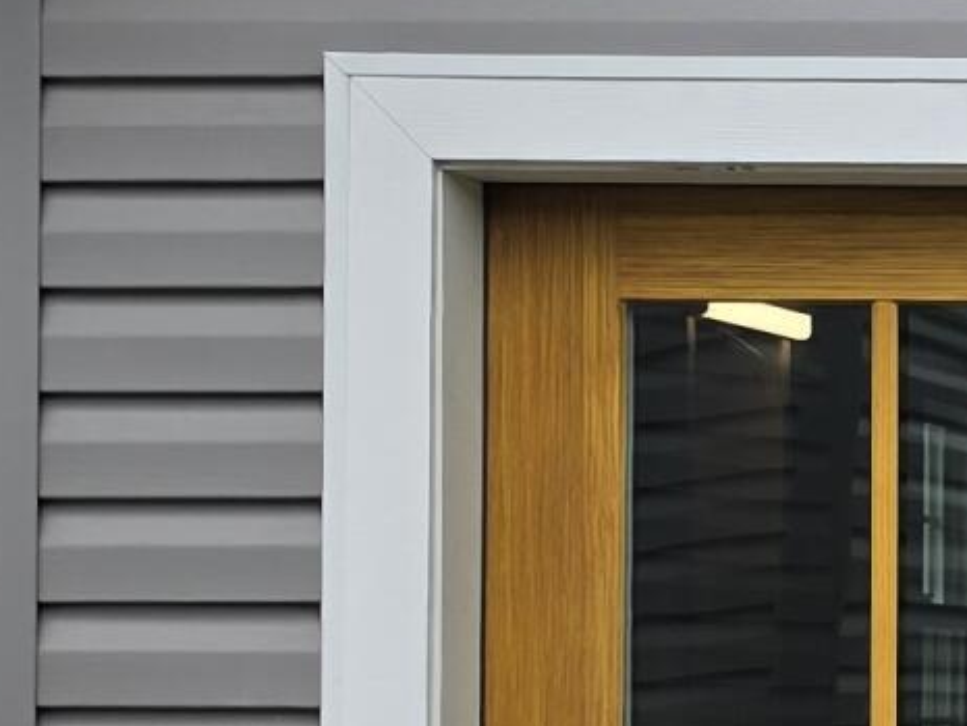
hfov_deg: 11.4
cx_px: 2185
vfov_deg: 10.0
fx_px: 4137
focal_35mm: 148
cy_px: 649
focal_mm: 6.3
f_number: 1.7
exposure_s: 1/525
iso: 12
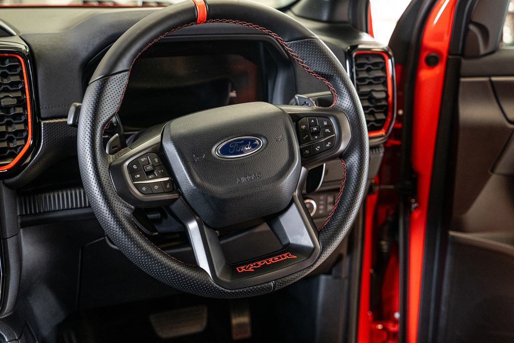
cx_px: 257
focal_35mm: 52
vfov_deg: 26.0
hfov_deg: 38.2
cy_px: 172
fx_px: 742
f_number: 4
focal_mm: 52
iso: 1600
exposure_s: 1/125
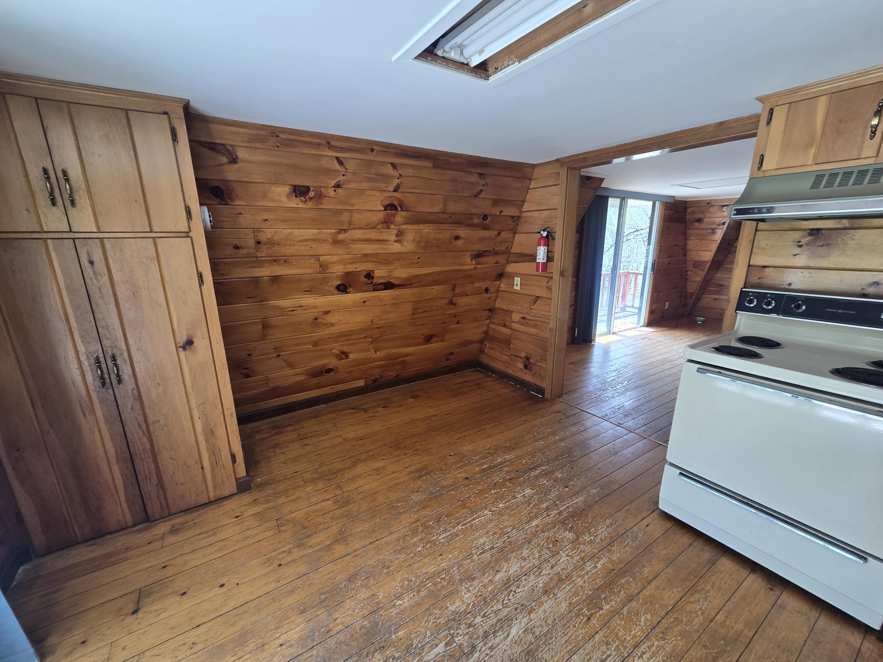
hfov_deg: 106.2
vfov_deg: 89.9
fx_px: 332
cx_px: 442
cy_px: 331
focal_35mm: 13
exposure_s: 1/60
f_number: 2.2
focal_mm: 2.2
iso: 64
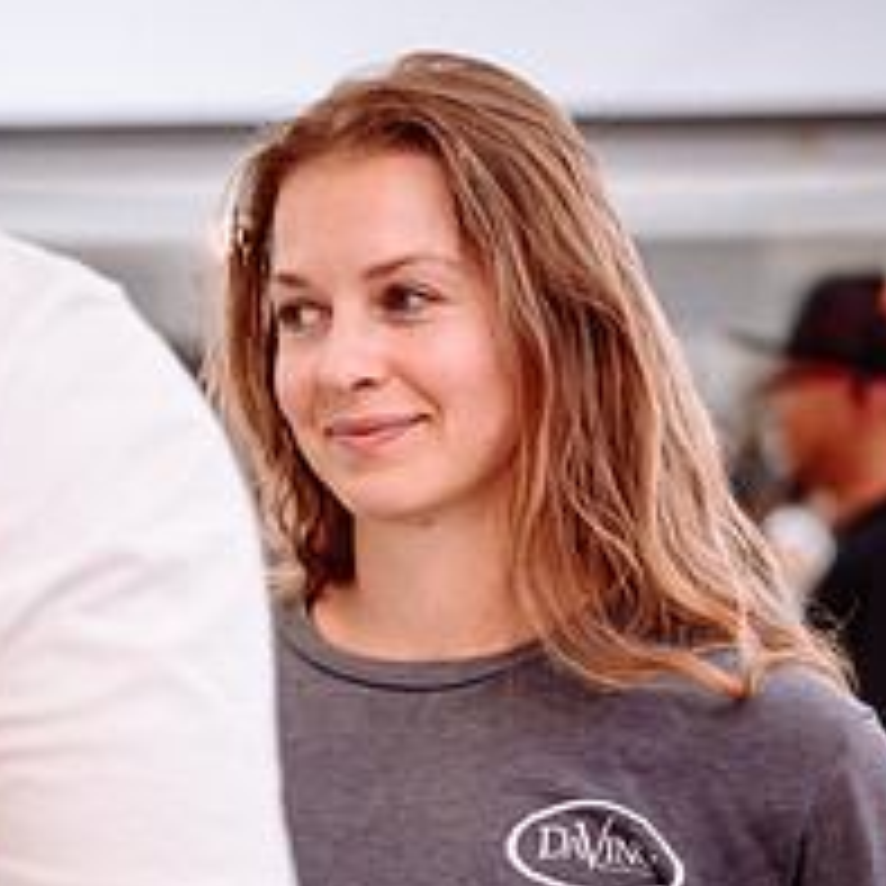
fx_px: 5068
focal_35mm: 175
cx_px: 306
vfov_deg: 9.9
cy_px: 848
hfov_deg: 10.0
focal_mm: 70
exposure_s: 1/160
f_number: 3.2
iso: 1000
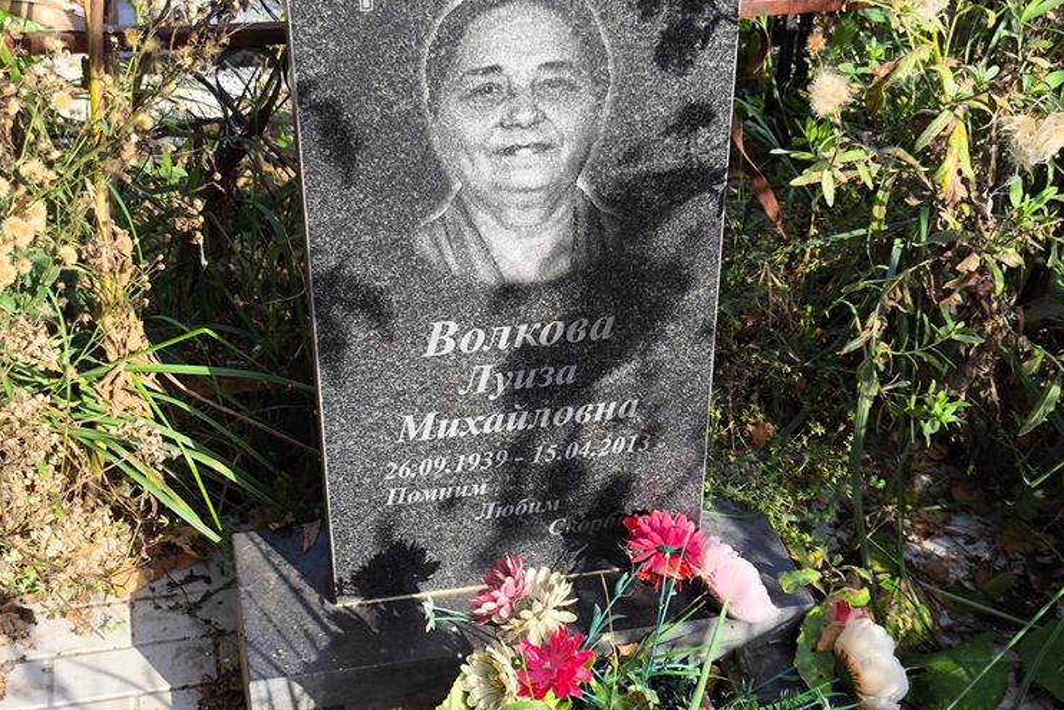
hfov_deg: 35.6
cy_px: 416
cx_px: 569
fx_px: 1655
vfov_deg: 24.2
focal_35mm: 56
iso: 50
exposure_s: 1/523
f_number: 1.7
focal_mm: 4.71
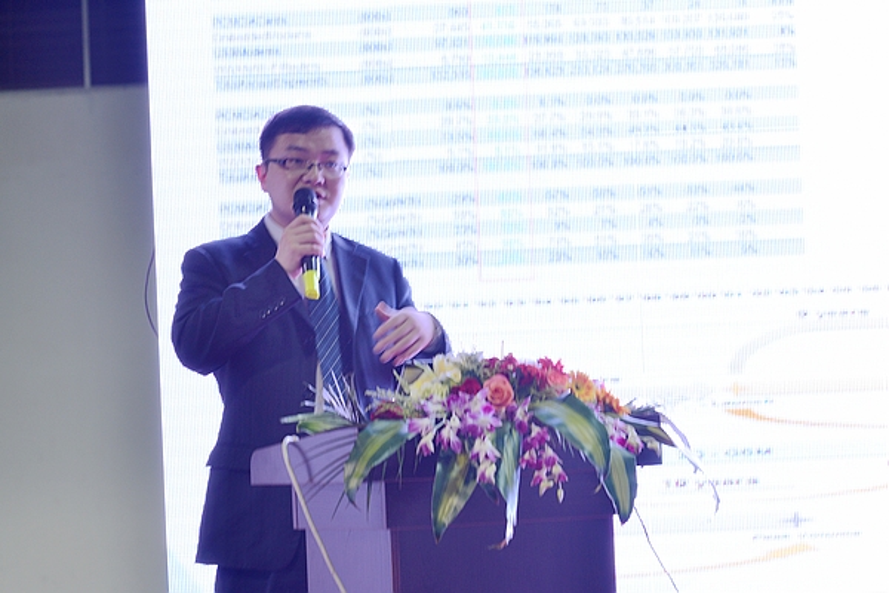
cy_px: 296
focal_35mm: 116
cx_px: 444
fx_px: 2864
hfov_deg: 17.6
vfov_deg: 11.8
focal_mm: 116
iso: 400
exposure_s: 1/20
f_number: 7.1
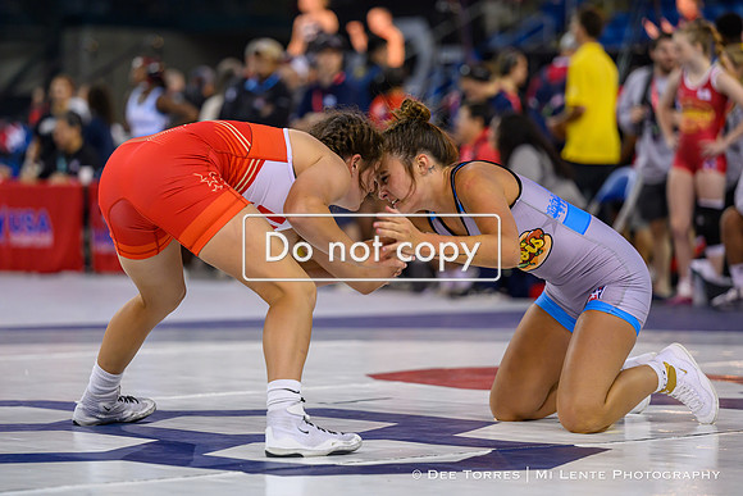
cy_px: 241
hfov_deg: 15.4
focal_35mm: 133
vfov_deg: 10.3
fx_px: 2741
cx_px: 339
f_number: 2.8
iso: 1600
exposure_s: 1/800
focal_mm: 120
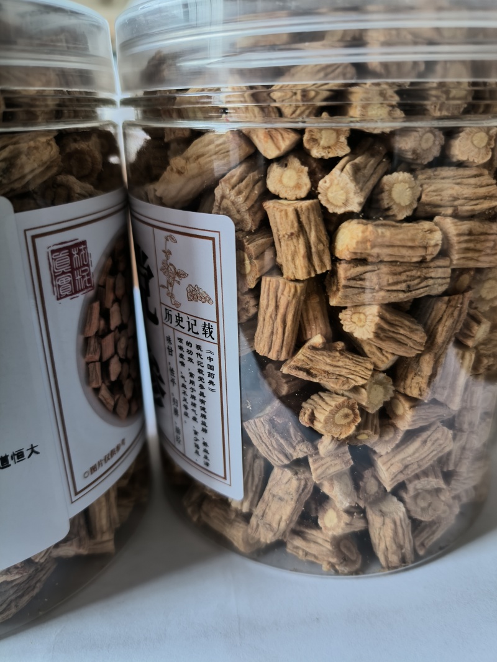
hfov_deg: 58.9
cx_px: 248
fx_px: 440
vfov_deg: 73.9
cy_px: 331
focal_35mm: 23
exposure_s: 1/33.3
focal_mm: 4.69
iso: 186
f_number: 1.79
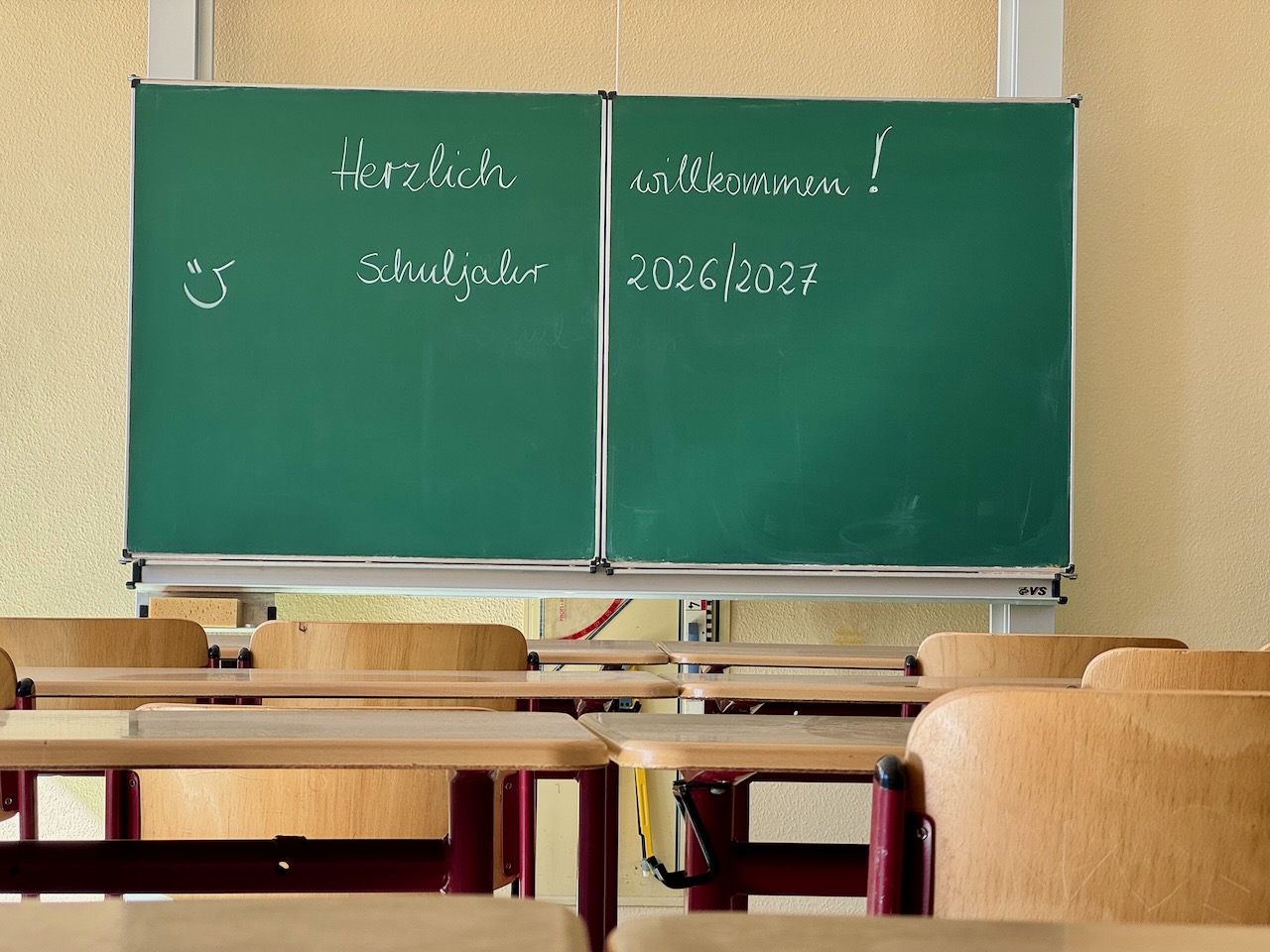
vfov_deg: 19.1
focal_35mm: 77
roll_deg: -0.9
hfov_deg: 25.3
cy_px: 476
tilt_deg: +2.9
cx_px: 635
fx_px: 2825
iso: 50
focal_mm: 9
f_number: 2.8
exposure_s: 1/99
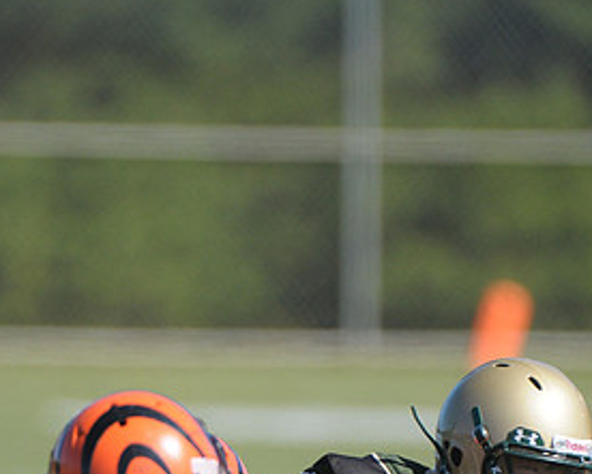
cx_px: 338
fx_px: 20700
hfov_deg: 1.6
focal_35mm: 1181
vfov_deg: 1.3
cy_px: 613
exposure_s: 1/3200
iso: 640
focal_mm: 400
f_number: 4
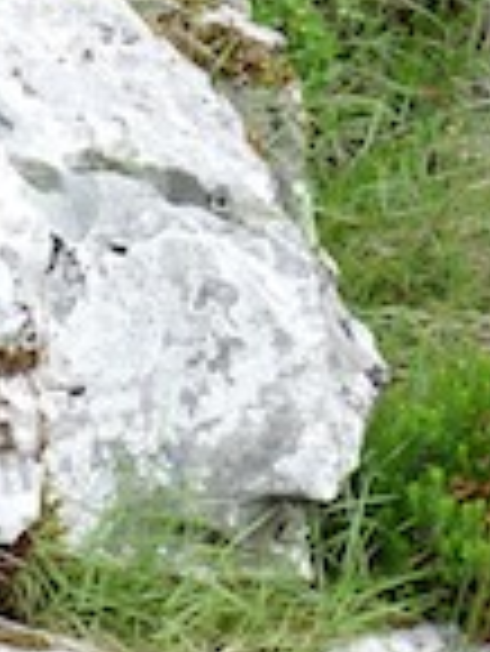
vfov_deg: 12.7
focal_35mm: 149
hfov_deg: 9.9
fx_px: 2808
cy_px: -274
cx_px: 463
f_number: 4
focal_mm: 4.8
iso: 100
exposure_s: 1/125
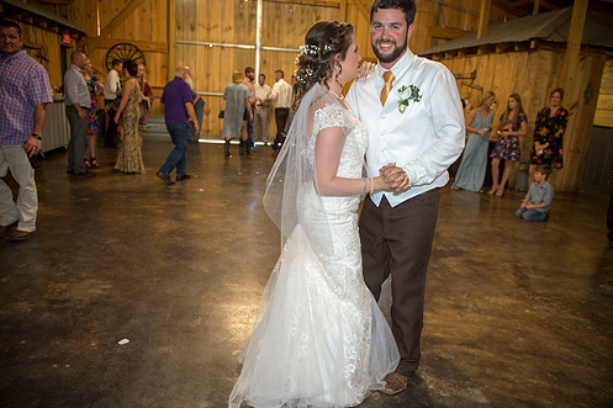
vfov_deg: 46.2
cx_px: 313
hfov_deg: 65.5
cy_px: 233
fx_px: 477
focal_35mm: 28
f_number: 3.2
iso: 1600
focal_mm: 24
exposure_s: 1/125
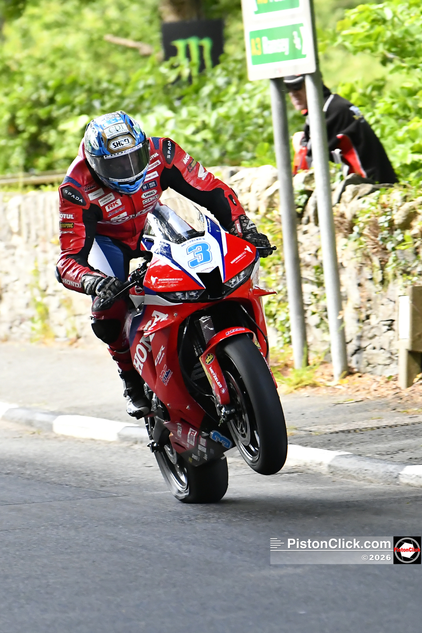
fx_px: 4484
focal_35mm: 255
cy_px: 316
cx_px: 211
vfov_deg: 8.1
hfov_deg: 5.4
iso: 3200
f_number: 2.8
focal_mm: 170
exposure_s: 1/1250
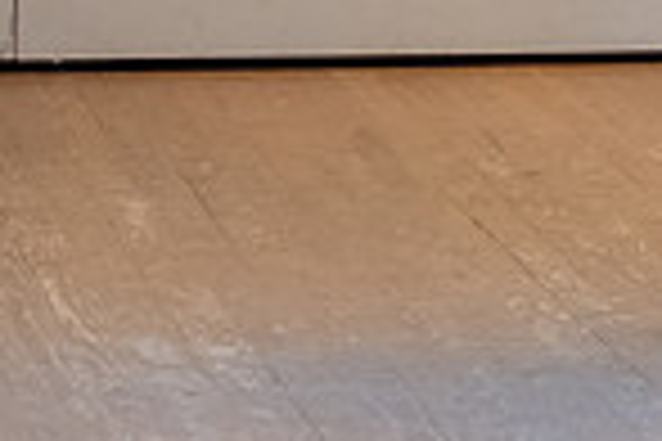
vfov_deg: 3.2
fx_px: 7888
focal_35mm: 429
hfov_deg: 4.8
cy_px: -513
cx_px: 965
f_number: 2.8
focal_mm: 75
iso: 1600
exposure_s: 1/200
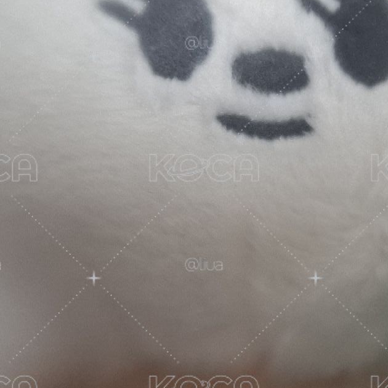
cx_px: 315
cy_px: 204
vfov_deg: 27.7
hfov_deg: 27.1
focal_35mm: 62
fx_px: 786
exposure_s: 1/30
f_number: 1.8
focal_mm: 5.54
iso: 400
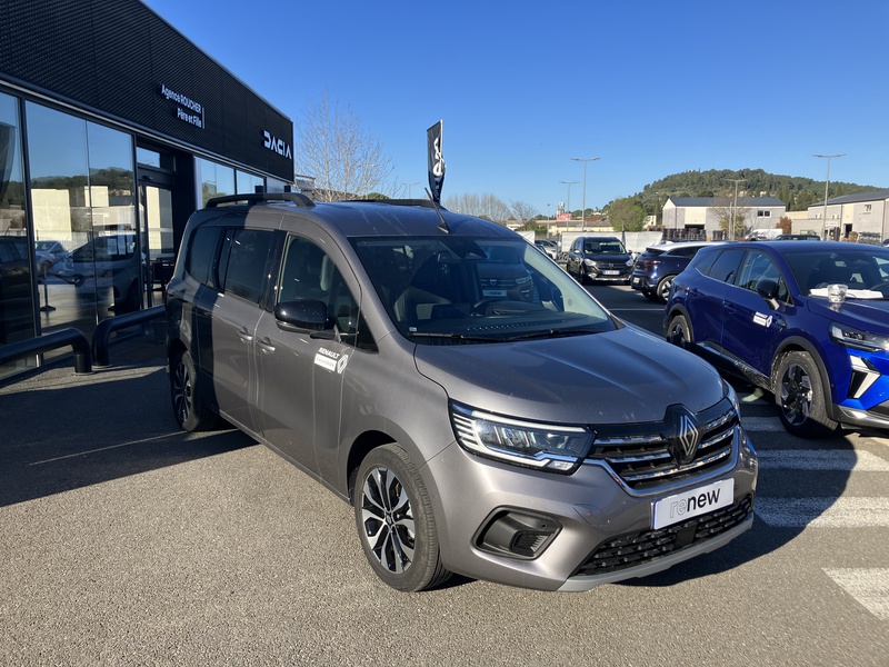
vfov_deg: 49.7
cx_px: 444
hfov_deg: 63.4
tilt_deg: -6.7
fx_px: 719
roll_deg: +1.0
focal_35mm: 28
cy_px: 334
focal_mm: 3.99
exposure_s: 1/1156
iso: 32
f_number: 1.8
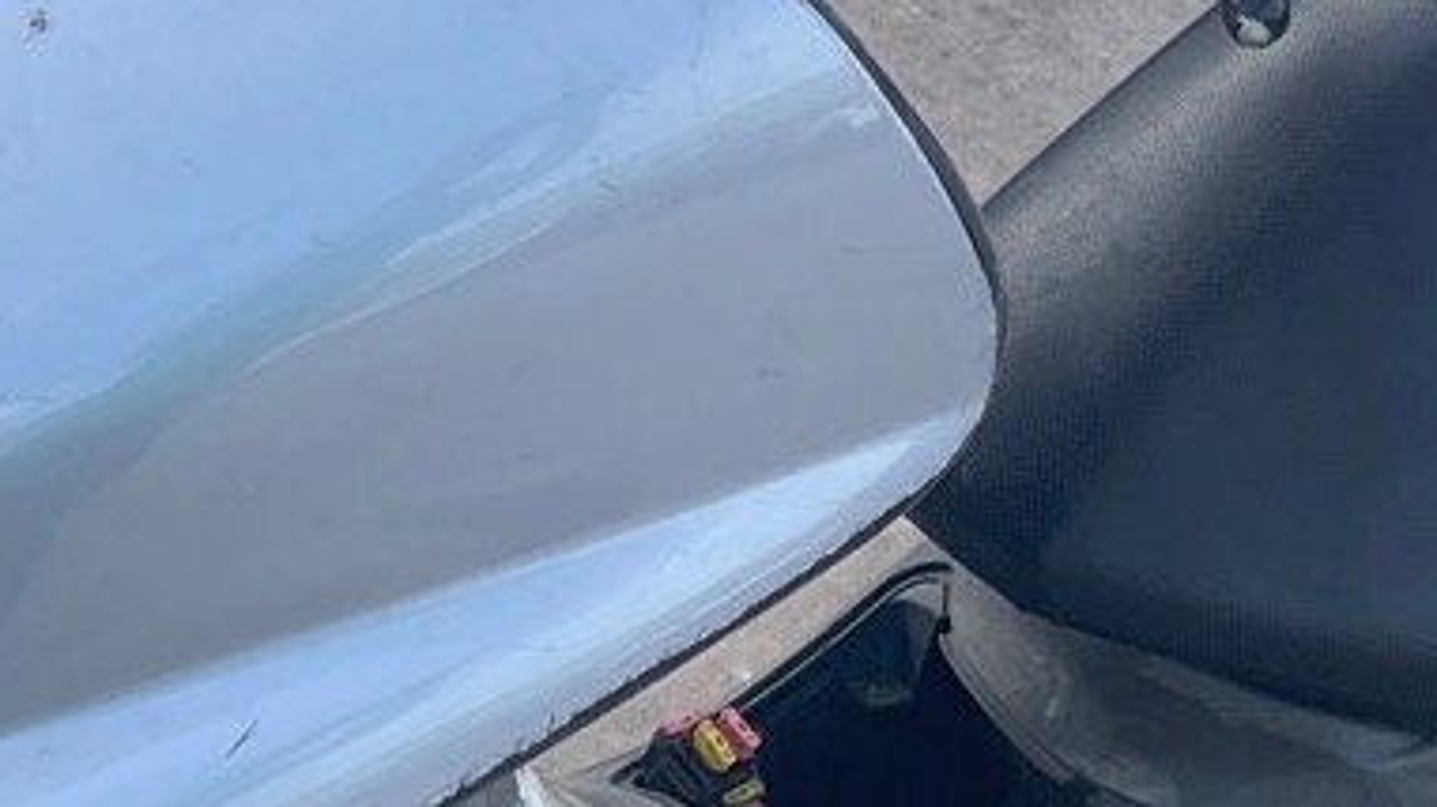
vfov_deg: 9.0
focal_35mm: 134
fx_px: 5104
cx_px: 758
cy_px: 339
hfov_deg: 16.0
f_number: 1.6
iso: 32
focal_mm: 4.2
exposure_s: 1/932
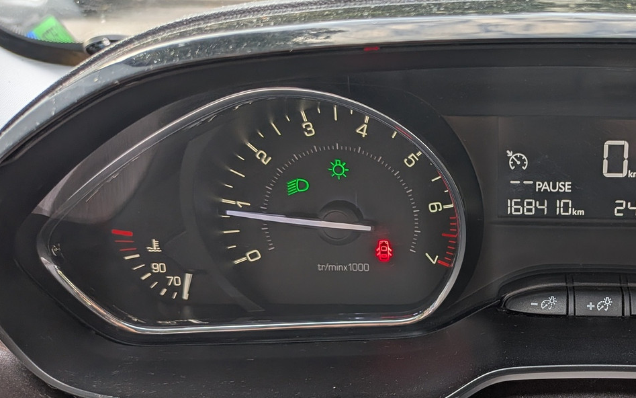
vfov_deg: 29.5
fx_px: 745
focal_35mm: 43
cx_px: 525
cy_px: 285
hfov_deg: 43.6
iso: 27
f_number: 1.7
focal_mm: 4.53
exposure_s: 1/33.3
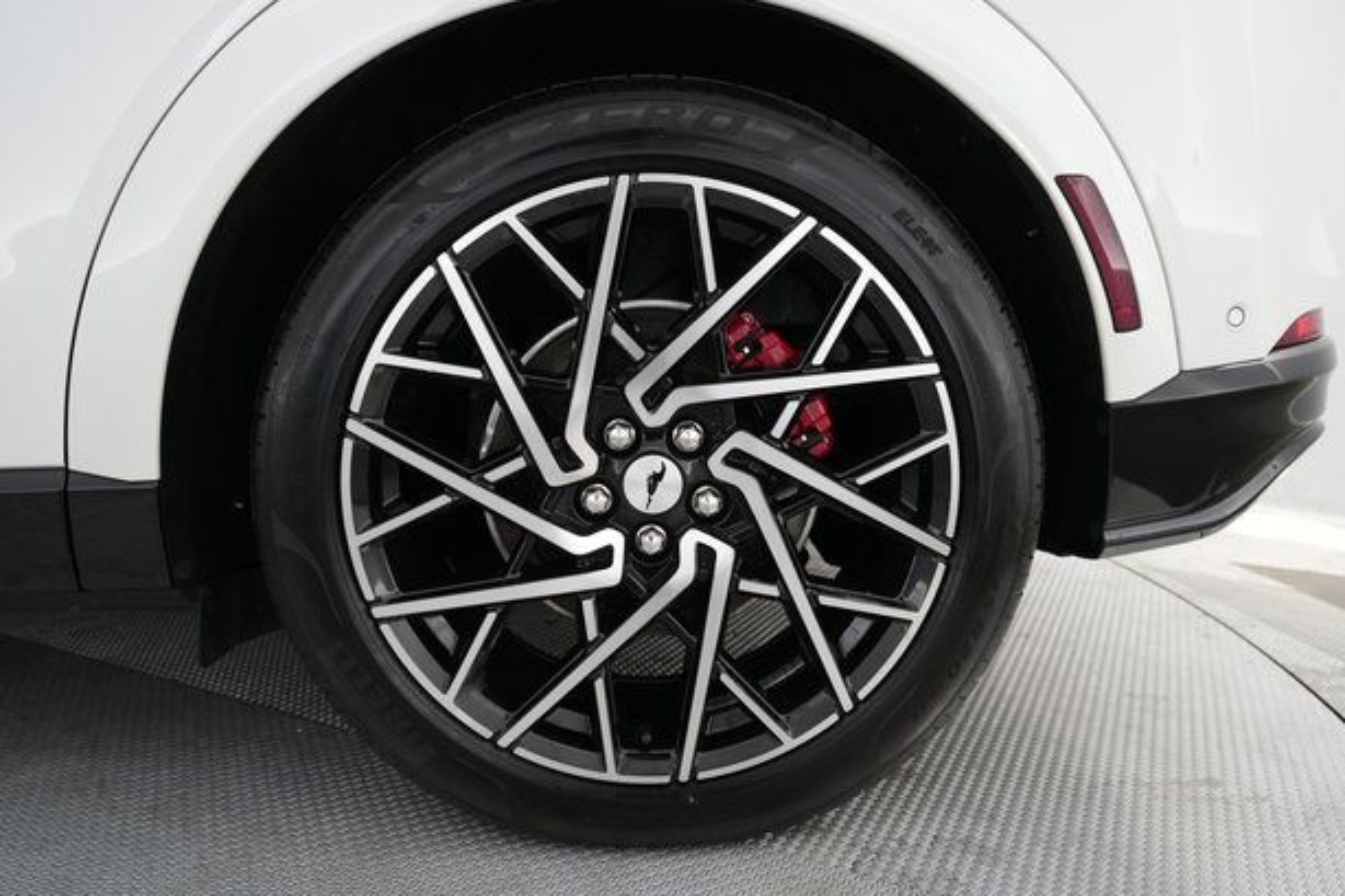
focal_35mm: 25
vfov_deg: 51.3
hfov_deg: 71.5
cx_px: 666
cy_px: 447
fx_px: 934
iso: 4000
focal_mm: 24
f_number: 4.5
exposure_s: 1/125
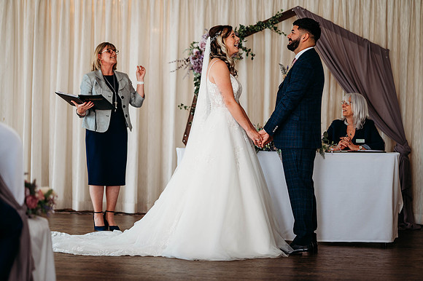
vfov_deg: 16.1
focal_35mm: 85
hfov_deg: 23.9
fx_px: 998
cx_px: 212
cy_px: 140
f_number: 2
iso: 180
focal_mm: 85
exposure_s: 1/200
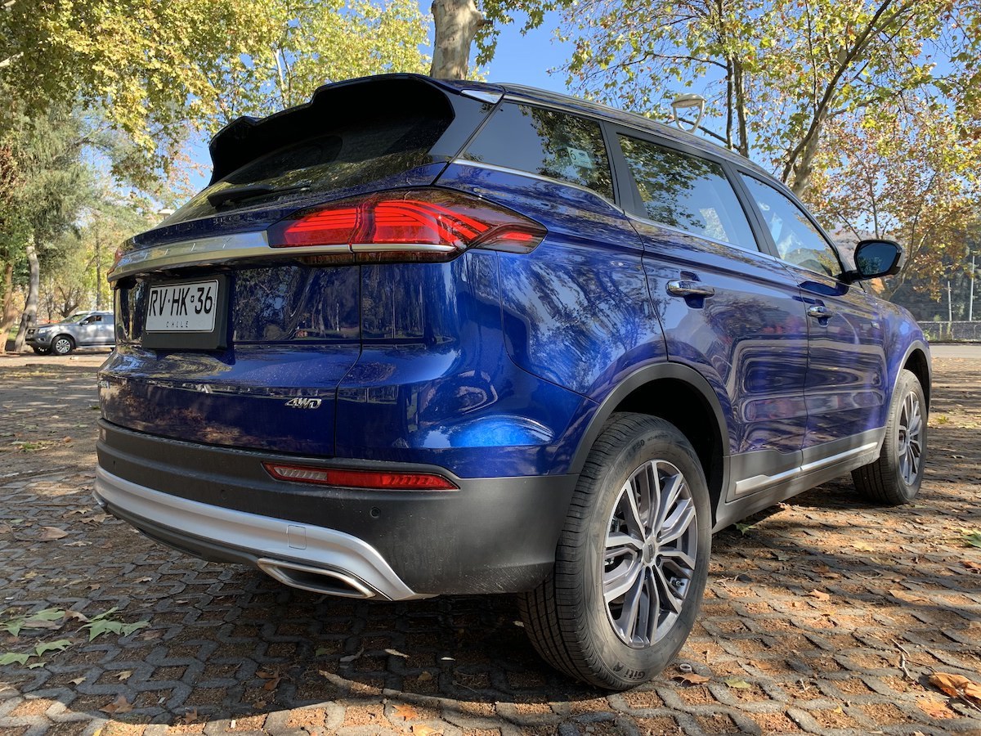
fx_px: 737
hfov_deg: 67.3
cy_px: 368
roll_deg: +0.1
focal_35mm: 26
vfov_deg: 53.1
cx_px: 490
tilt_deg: -4.7
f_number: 1.8
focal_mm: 4.25
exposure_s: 1/215
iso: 25
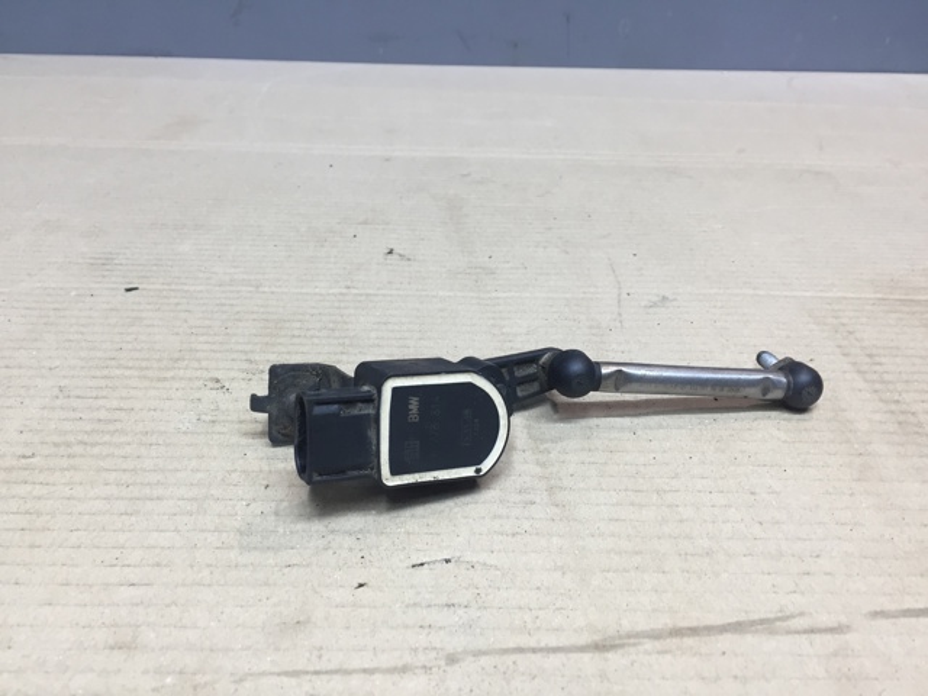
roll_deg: -2.6
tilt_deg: -29.3
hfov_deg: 61.7
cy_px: 348
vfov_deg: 48.2
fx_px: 777
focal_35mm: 29
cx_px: 464
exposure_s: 1/33
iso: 50
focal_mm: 4.15
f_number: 2.2
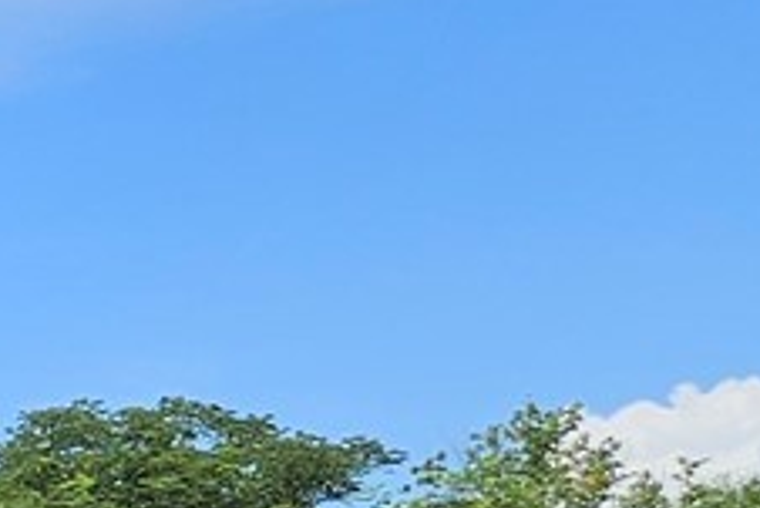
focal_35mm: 169
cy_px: 743
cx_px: -1567
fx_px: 3570
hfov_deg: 9.4
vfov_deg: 8.0
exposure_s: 1/2371
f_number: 1.8
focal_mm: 5.4
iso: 25
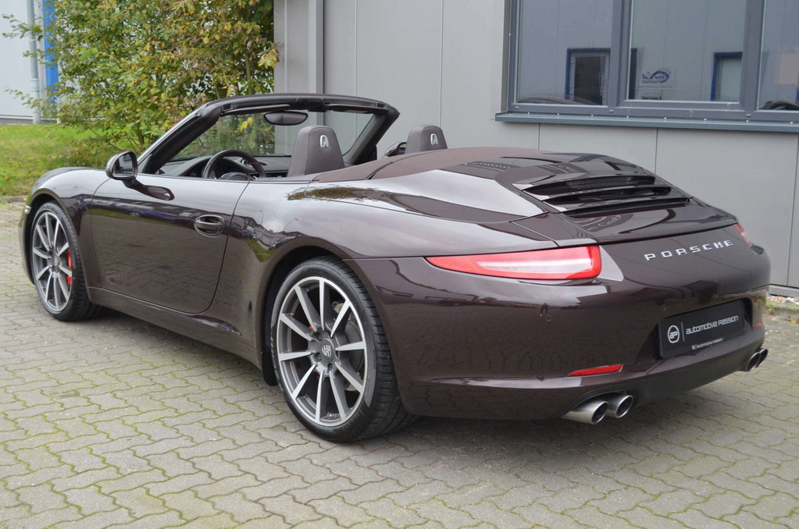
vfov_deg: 30.7
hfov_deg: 45.0
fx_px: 964
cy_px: 264
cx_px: 400
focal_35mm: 44
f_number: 4.5
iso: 900
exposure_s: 1/30
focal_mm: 29
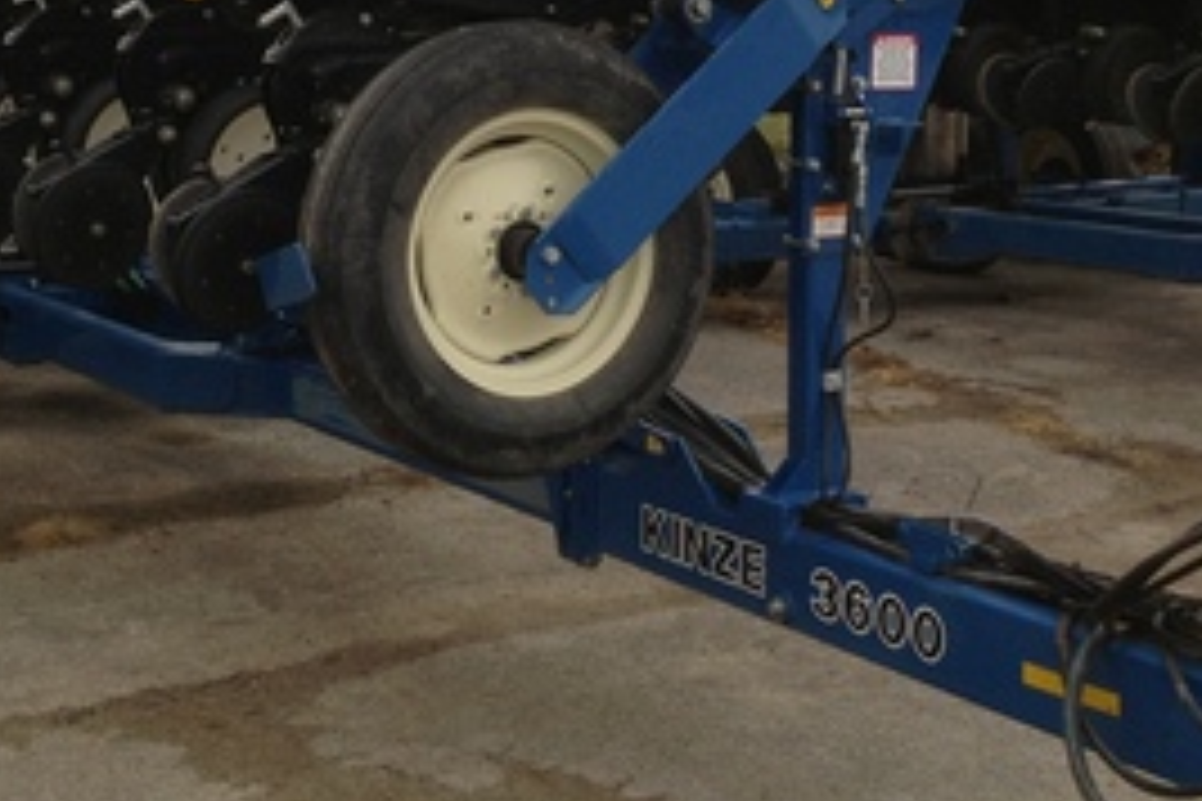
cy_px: 180
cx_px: 491
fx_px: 2471
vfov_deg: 18.3
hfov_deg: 27.3
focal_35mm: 74
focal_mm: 4.28
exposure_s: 1/120
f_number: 2.4
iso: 64
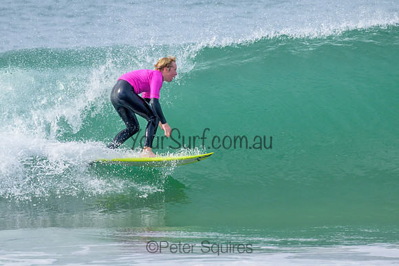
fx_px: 12203
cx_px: 205
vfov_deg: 1.2
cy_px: 106
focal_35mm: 1101
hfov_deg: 1.9
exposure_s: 1/800
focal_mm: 800
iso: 900
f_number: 11
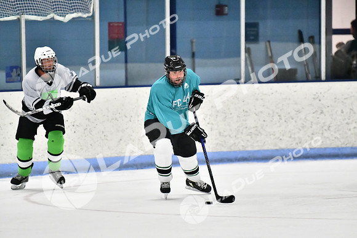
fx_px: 2827
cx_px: 178
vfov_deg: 4.8
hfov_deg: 7.2
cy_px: 119
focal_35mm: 285
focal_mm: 190
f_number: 2.8
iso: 8000
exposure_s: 1/1600
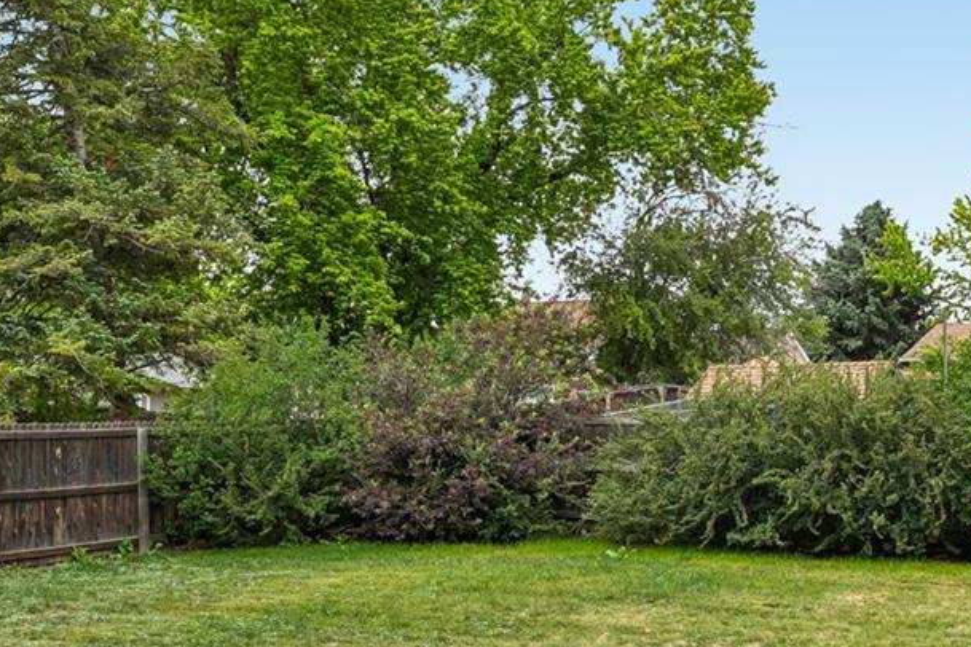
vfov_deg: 30.7
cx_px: 786
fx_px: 1168
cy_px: 451
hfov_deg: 42.9
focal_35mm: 43
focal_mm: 11
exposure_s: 1/200
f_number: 8
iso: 100
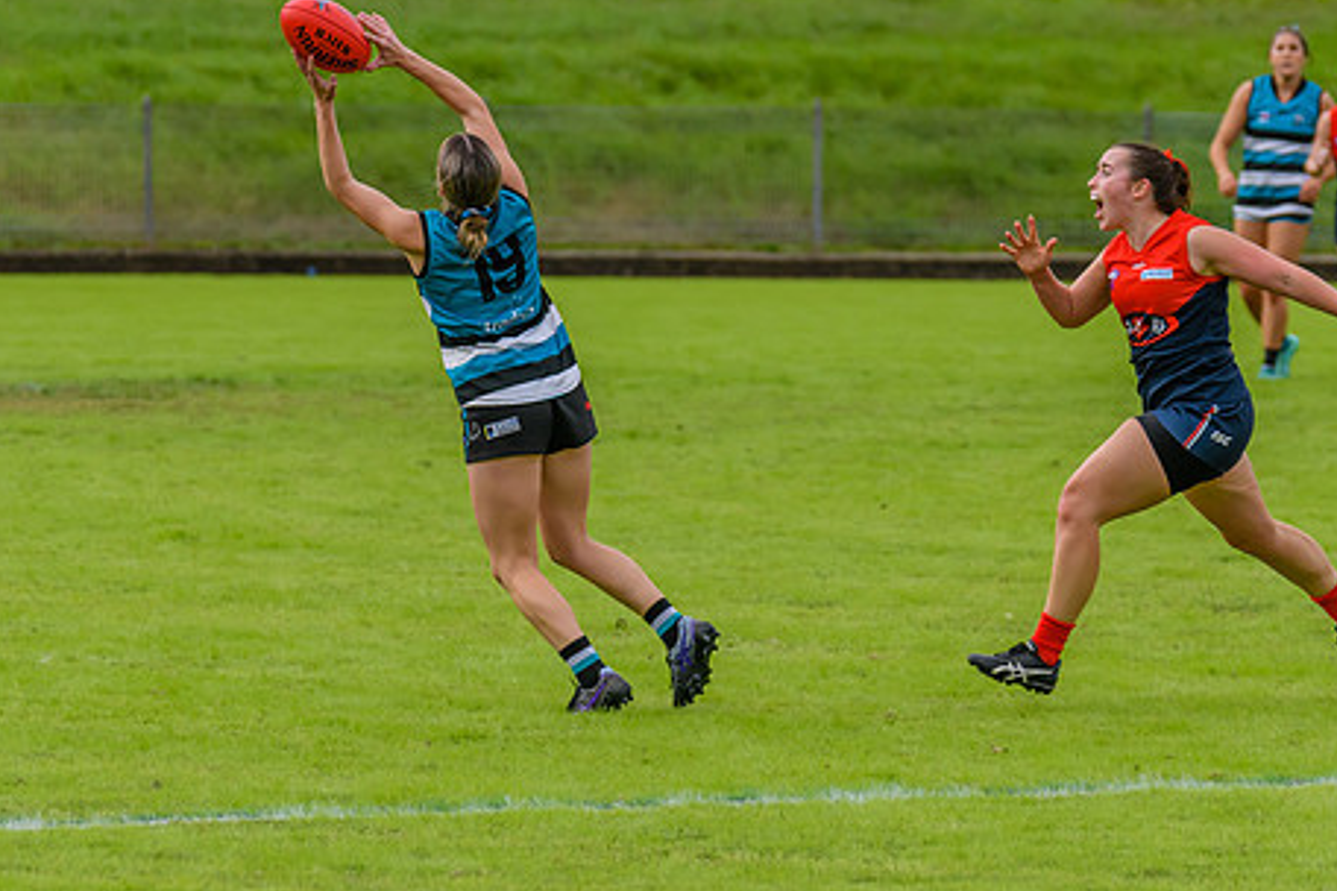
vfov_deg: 3.0
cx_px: 604
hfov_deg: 4.5
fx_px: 17008
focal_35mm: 458
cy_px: 357
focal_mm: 250
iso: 800
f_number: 6.3
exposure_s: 1/2000
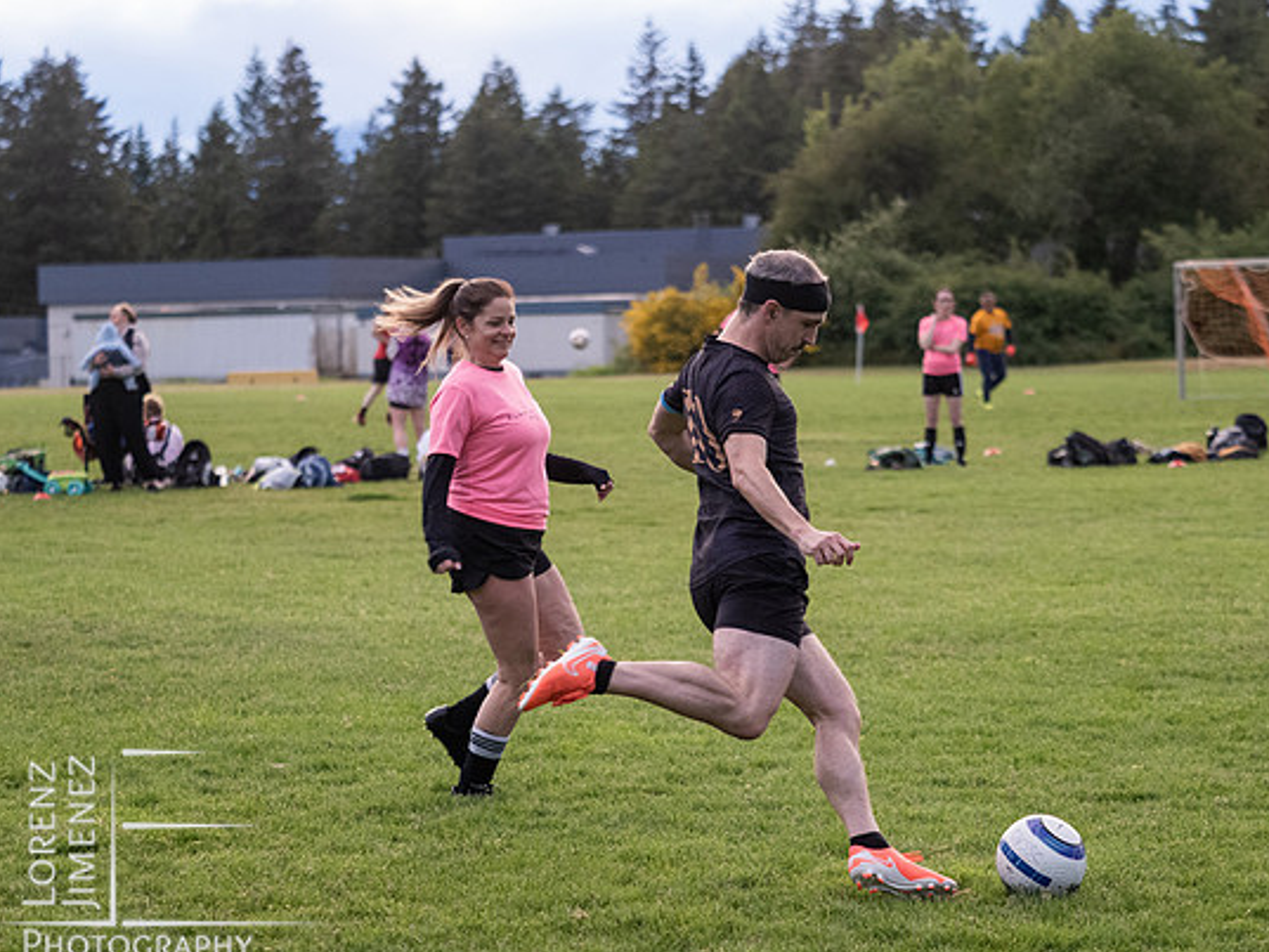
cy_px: 493
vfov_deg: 11.1
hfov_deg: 14.7
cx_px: 676
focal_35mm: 134
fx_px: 4913
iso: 1600
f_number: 2.8
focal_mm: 62
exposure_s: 1/1000
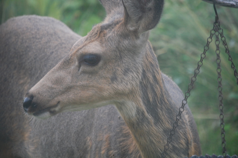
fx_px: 1981
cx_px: 119
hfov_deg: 6.9
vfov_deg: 4.6
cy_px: 79
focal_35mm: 300
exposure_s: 1/160
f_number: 5.6
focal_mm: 200
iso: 800
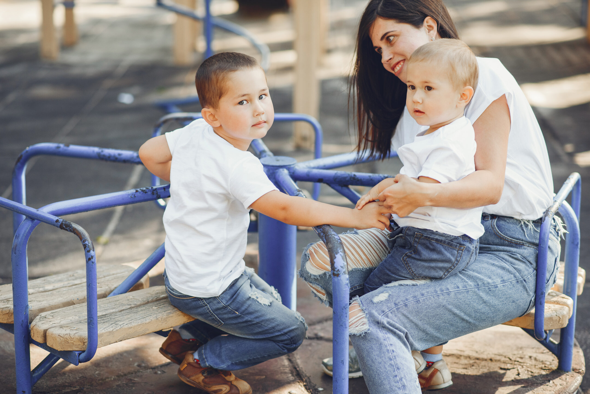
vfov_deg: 16.1
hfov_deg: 23.9
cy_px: 197
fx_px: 1393
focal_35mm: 85
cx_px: 295
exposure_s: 1/1600
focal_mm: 85
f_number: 2.5
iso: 500
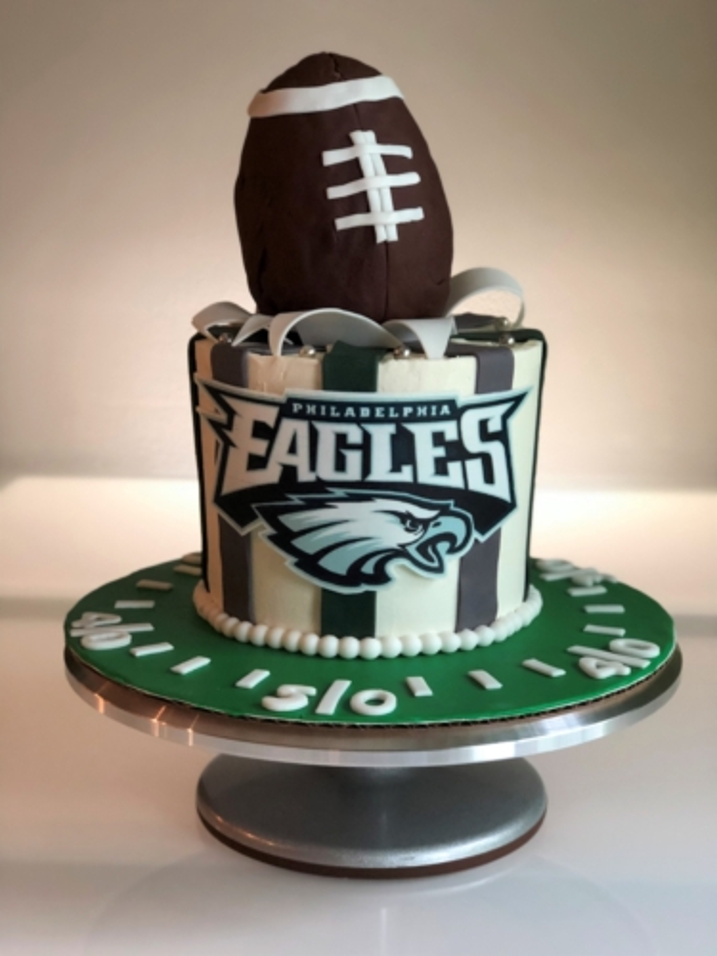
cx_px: 358
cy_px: 478
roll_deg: +0.2
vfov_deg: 33.8
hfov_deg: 25.7
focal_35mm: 57
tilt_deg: -11.2
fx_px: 1574
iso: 500
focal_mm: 6.6
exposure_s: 1/60
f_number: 2.8
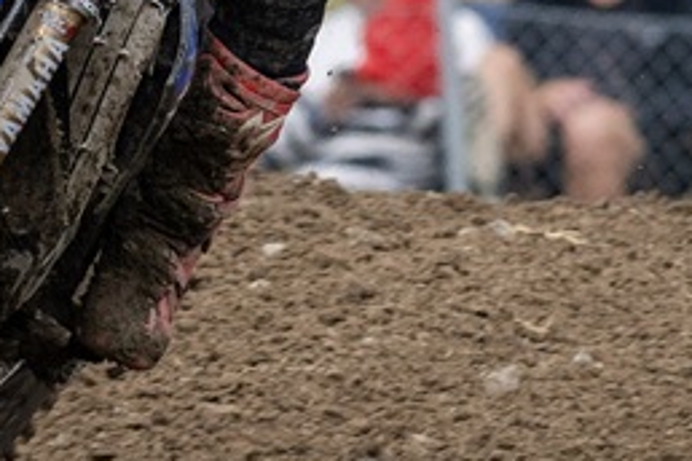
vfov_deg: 1.0
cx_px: 346
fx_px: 26851
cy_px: 54
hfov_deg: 1.5
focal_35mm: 1397
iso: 400
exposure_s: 1/1000
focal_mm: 300
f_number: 5
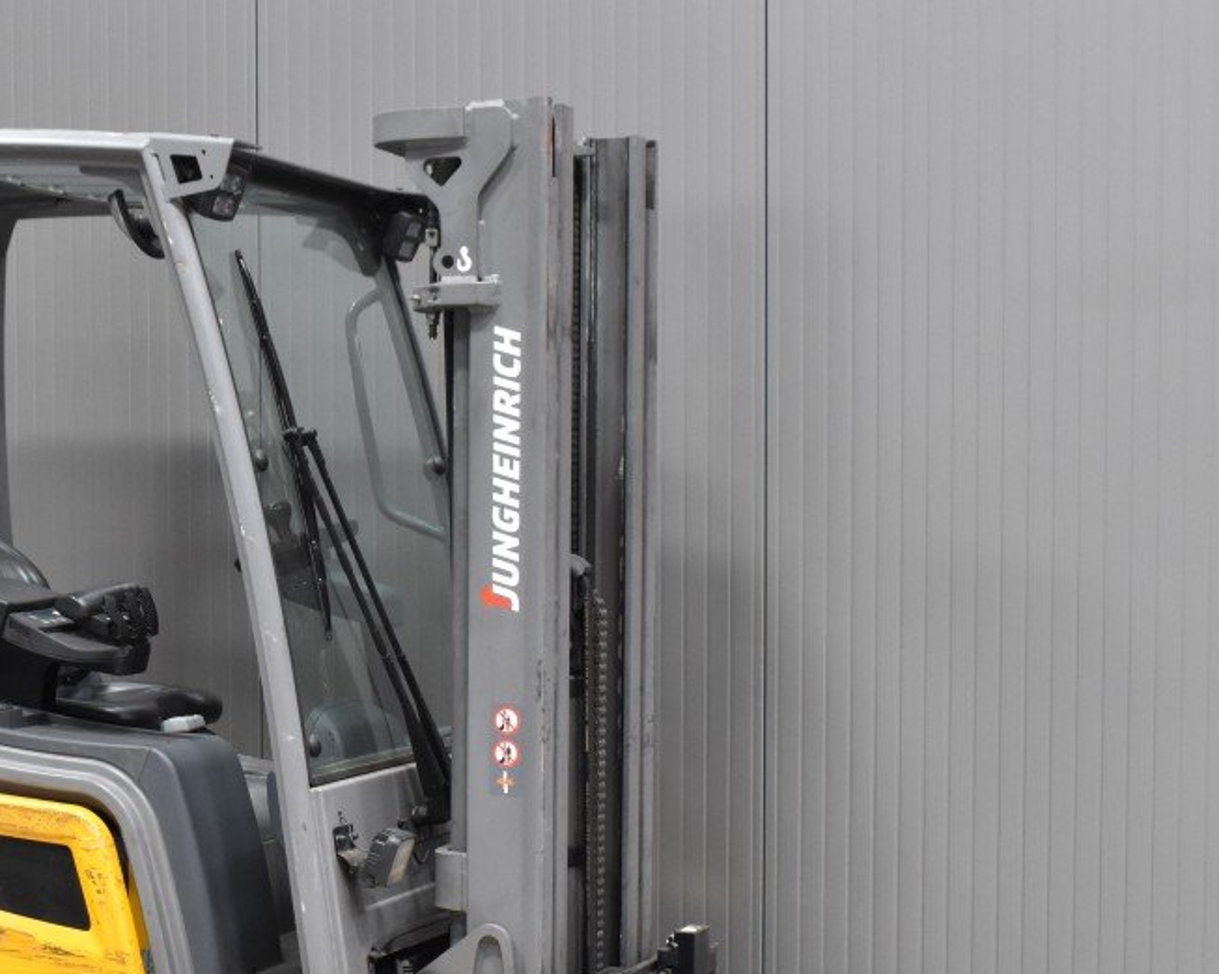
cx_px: 306
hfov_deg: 26.8
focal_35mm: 70
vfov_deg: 21.8
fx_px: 2520
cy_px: 681
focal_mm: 27
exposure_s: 1/30
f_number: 5.6
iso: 1600
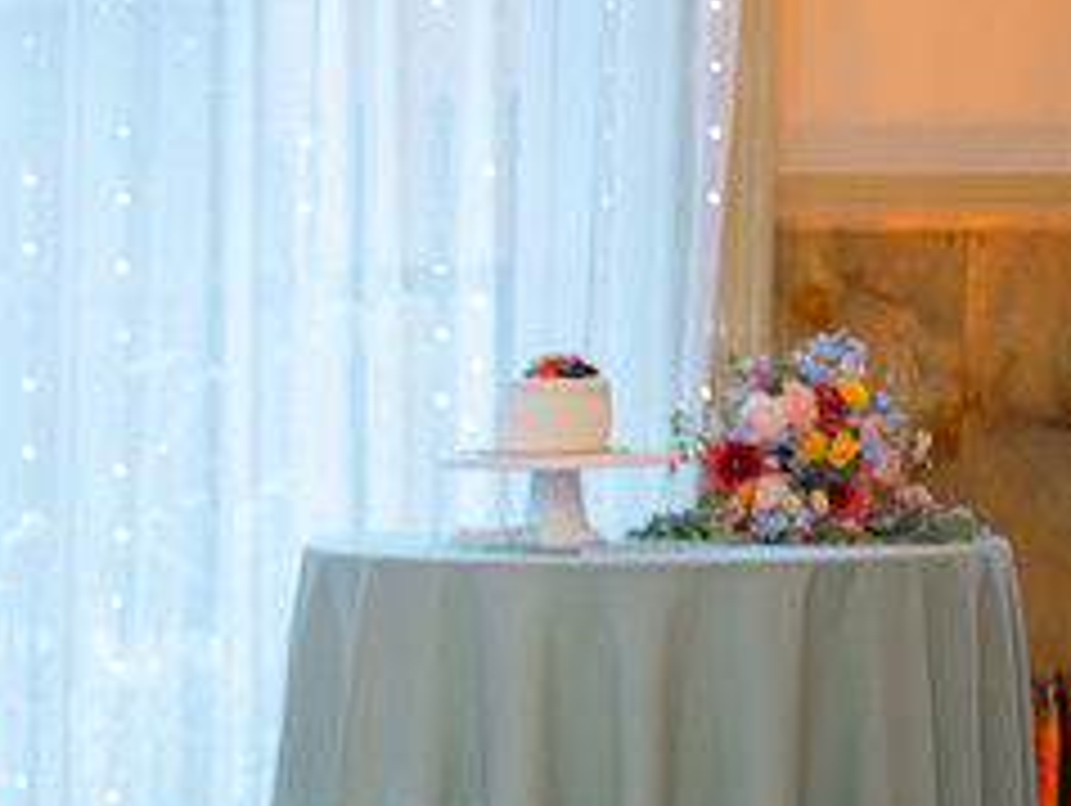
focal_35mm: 117
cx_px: -112
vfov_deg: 12.5
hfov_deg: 16.3
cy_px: 867
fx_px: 3624
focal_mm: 50
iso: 320
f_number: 1.8
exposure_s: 1/100
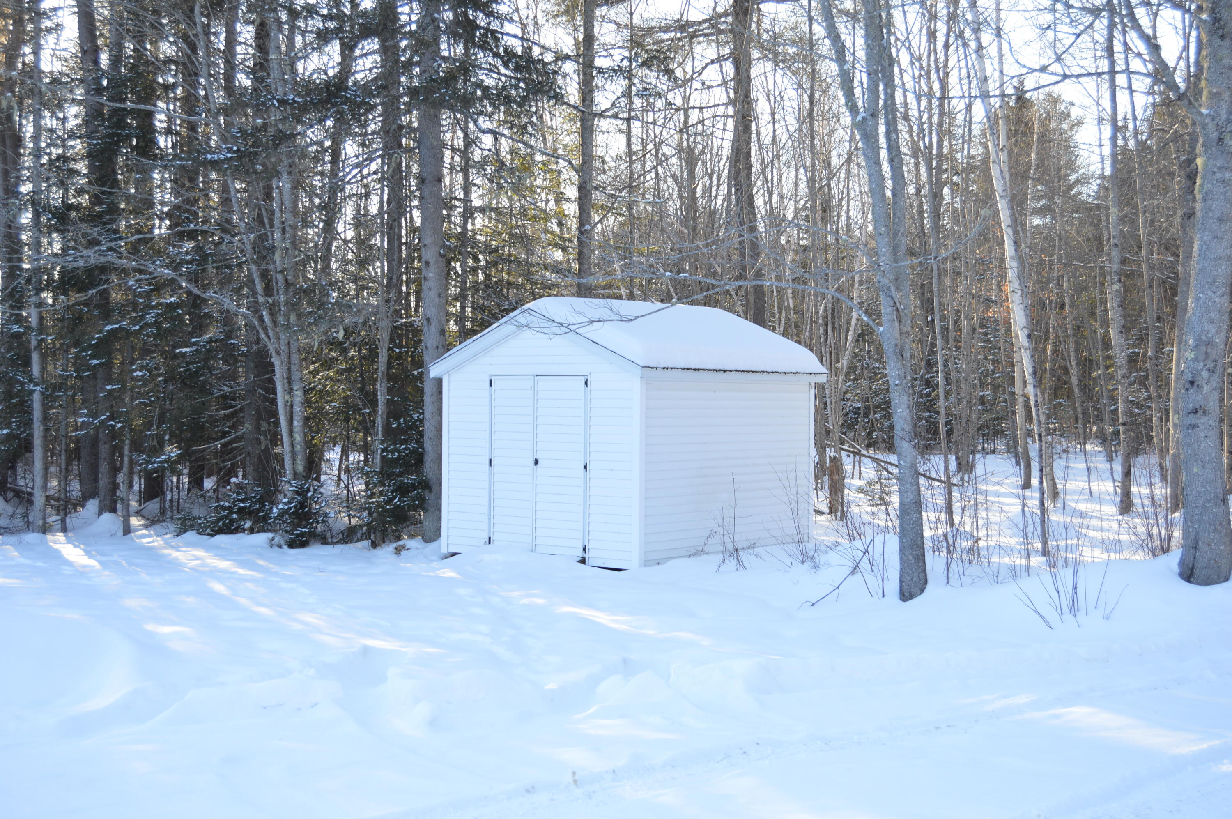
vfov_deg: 29.8
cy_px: 410
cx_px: 616
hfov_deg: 43.6
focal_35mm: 45
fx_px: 1538
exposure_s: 1/125
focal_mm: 30
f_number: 5.6
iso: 180
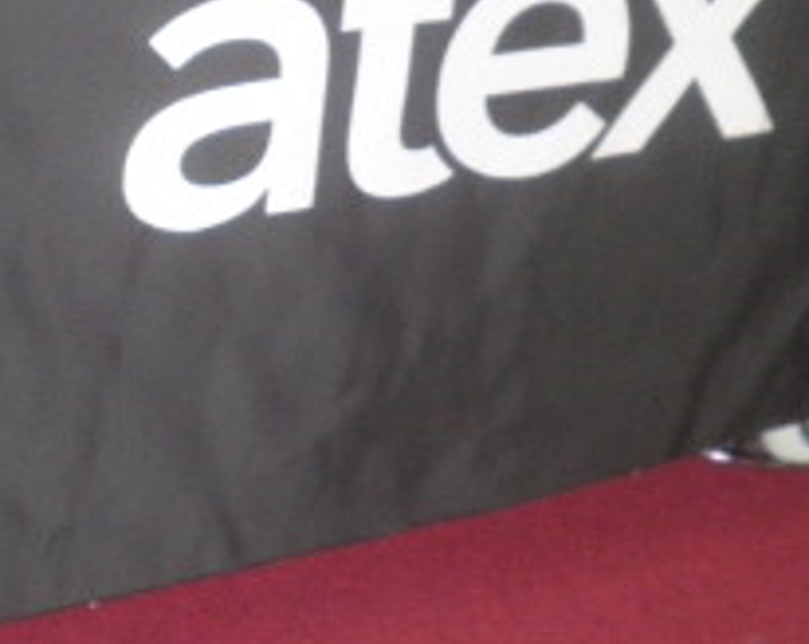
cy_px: 181
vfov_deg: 19.3
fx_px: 1888
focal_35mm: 79
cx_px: 94
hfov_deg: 23.6
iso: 320
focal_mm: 4.7
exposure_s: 1/30
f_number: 2.6
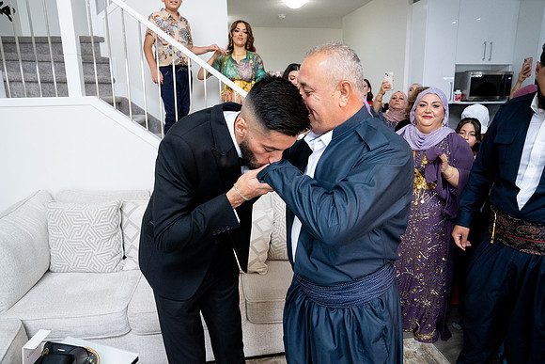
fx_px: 363
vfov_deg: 53.2
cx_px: 272
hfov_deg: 73.7
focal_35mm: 24
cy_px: 182
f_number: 9
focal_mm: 24
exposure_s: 1/160
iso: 6400
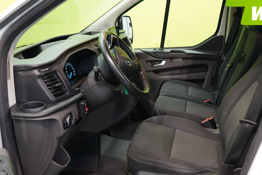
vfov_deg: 33.4
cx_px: 173
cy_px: 86
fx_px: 291
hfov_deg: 47.7
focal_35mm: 40
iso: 1250
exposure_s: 1/50
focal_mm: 29
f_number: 4
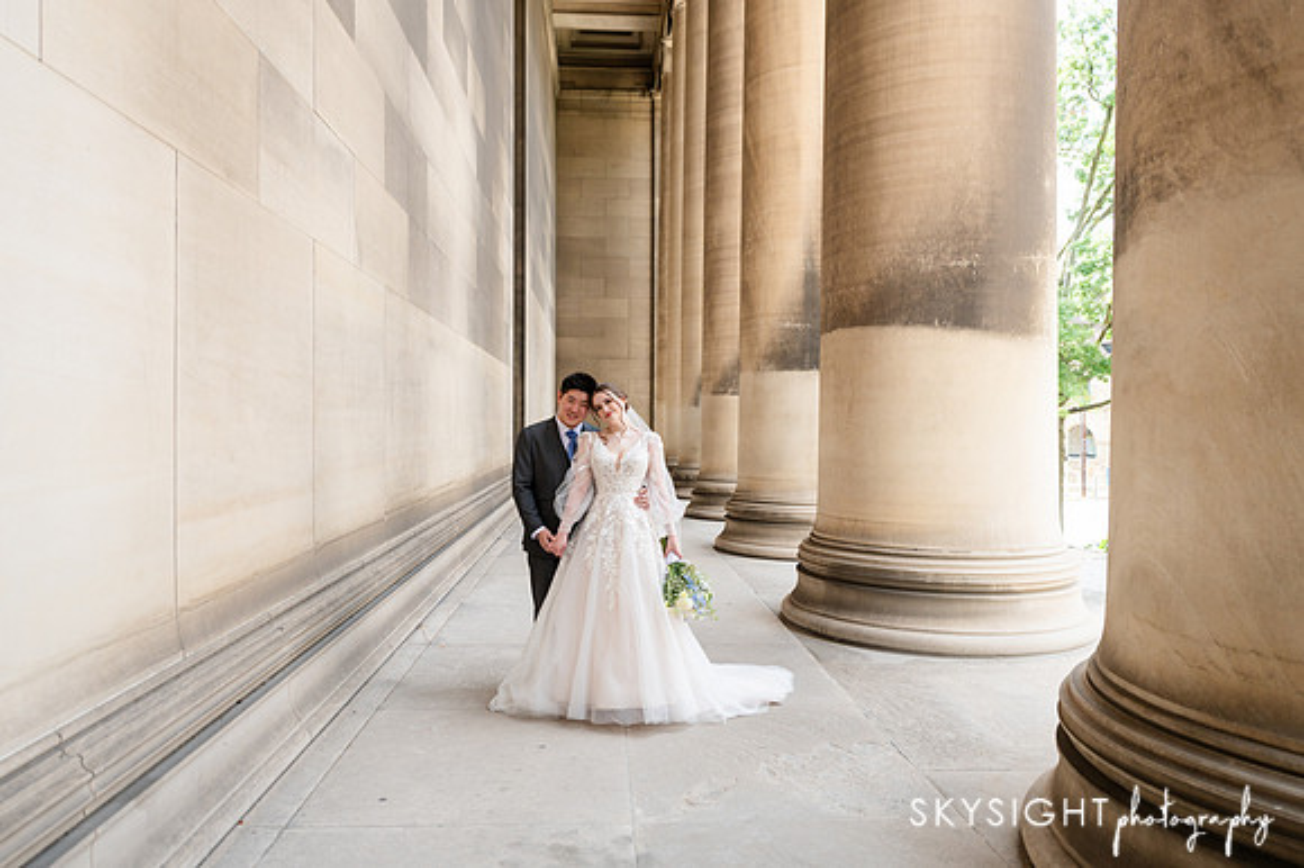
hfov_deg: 71.6
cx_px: 652
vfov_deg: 51.3
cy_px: 434
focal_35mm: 25
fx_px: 903
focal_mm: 24
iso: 500
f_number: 2.8
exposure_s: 1/1000
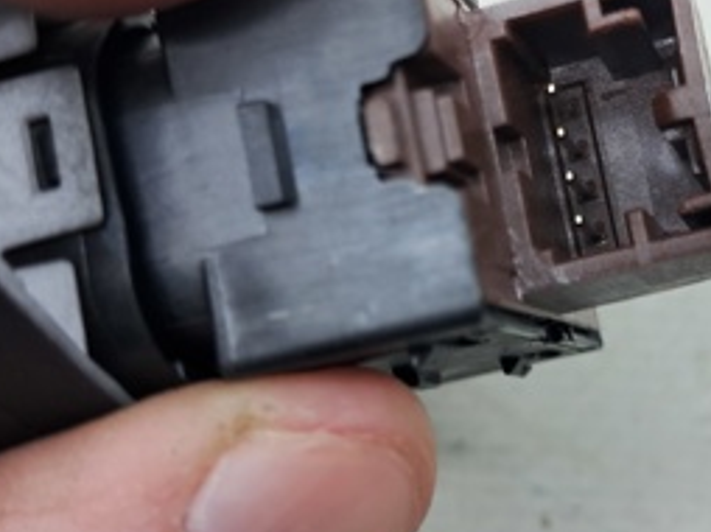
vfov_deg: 21.6
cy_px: 259
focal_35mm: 68
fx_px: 1395
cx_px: 498
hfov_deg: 28.3
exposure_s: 1/50
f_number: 1.8
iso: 50
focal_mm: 4
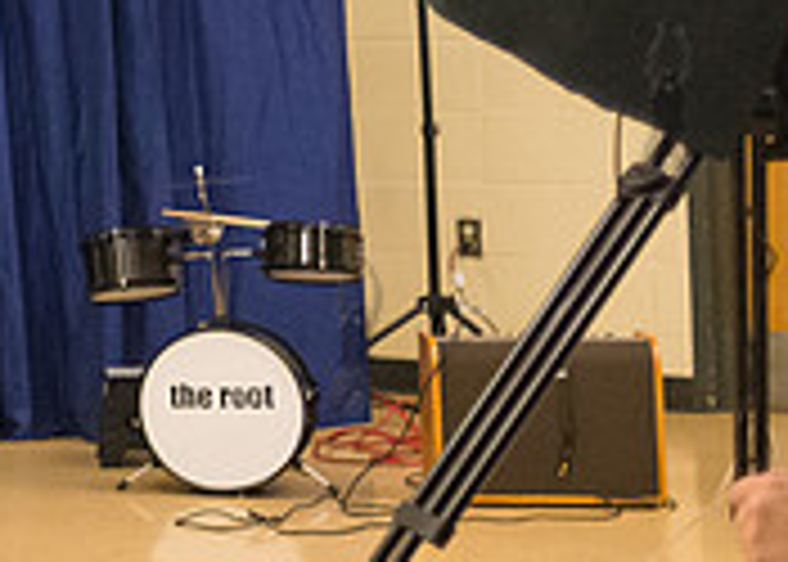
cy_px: -71
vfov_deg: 9.9
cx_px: -607
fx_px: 3200
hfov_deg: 12.8
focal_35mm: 143
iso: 4000
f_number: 2.2
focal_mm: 35
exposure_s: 1/800
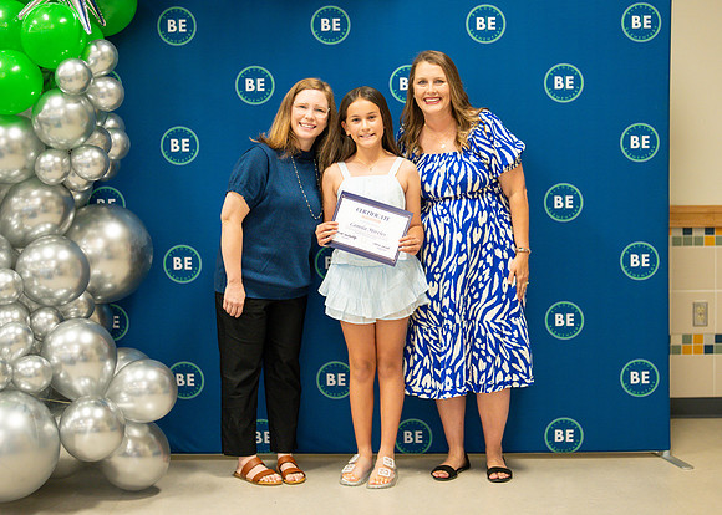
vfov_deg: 22.3
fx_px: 1307
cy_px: 251
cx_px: 395
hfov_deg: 30.9
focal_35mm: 64
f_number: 1.2
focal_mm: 50
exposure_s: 1/400
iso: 1250
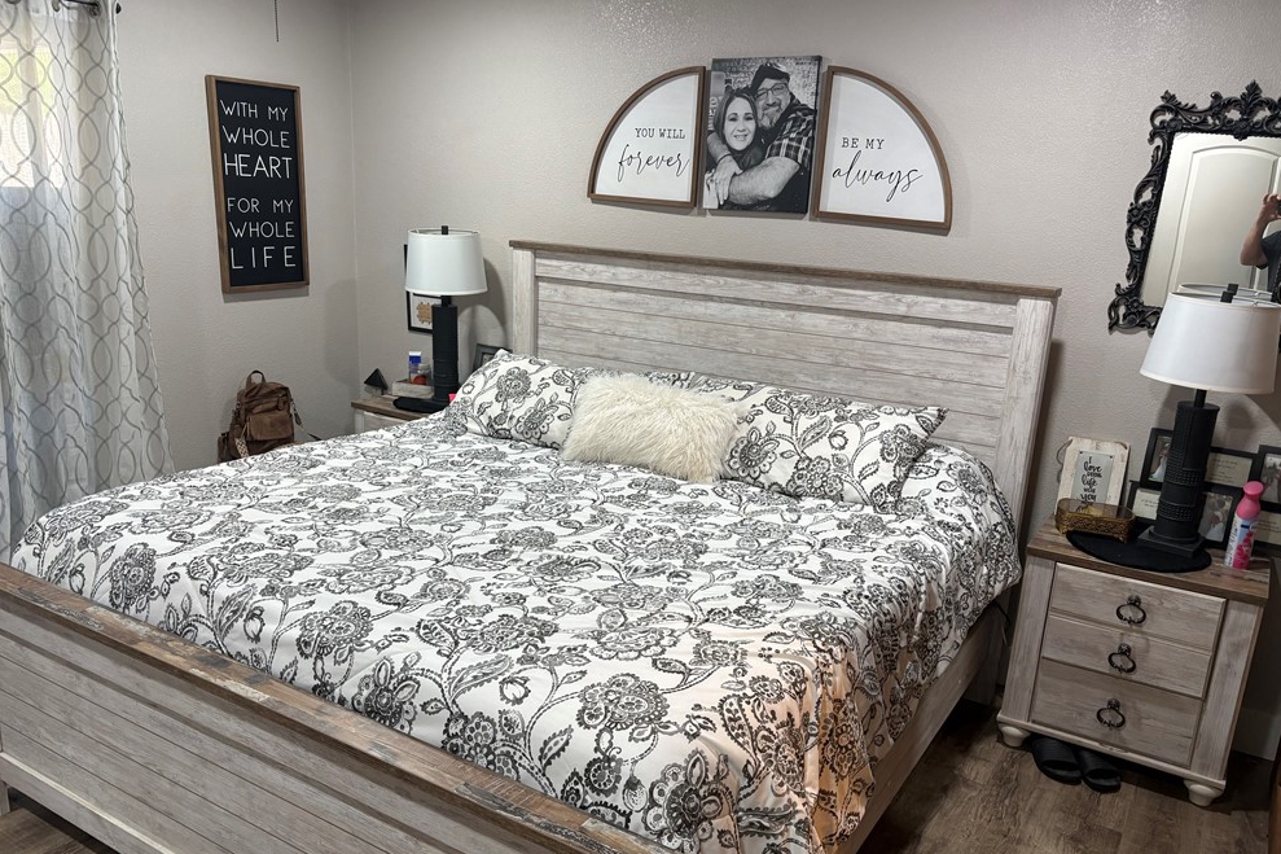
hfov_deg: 65.5
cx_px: 648
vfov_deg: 46.3
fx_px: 996
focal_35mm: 28
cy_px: 470
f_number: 1.6
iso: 125
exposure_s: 1/60
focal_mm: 5.96
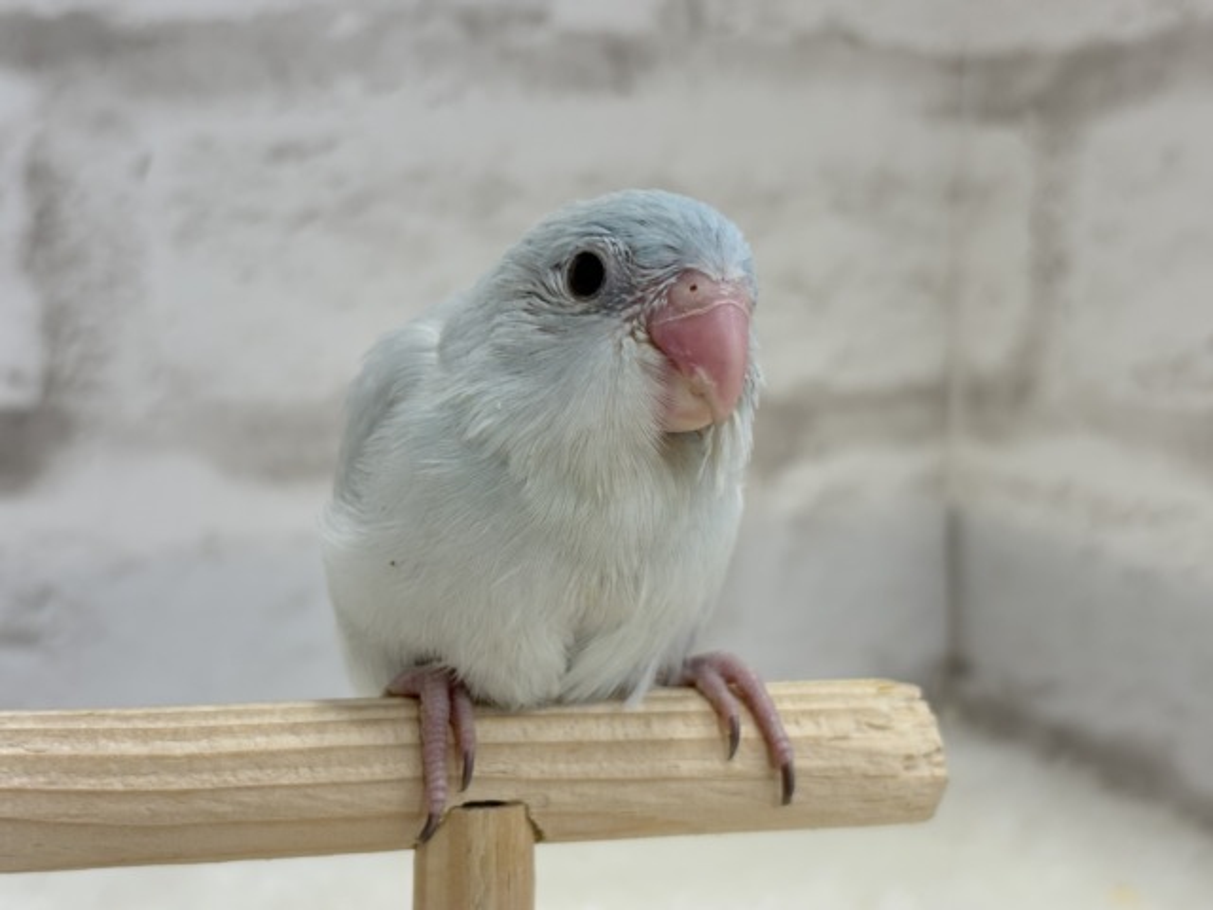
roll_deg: +0.3
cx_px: 606
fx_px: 1822
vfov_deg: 28.0
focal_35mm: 52
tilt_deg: -6.6
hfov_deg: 36.8
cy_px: 455
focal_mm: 5.96
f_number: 1.6
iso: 64
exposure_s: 1/100
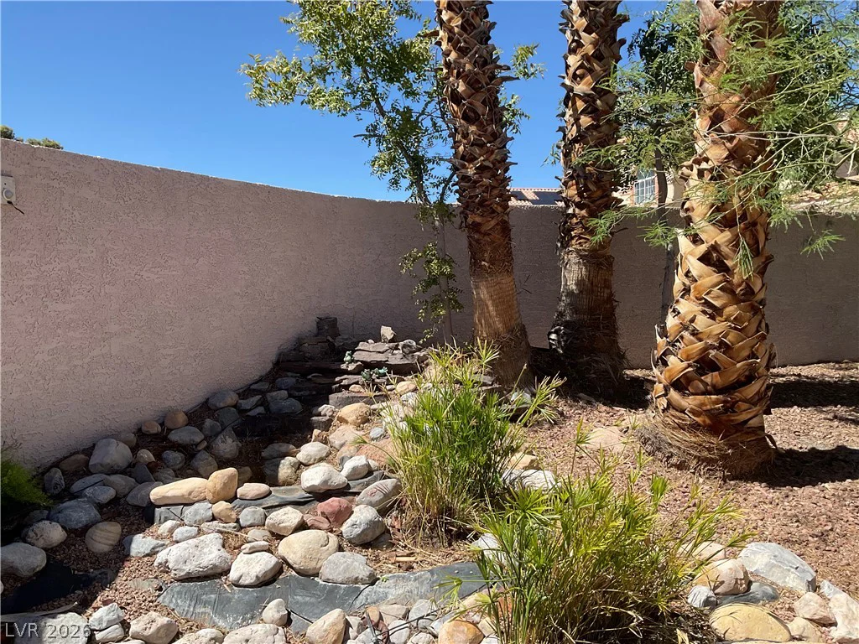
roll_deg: +0.6
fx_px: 720
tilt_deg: -3.1
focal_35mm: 29
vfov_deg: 48.2
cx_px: 430
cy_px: 322
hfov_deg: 61.7
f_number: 1.8
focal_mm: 3
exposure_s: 1/1577
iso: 16
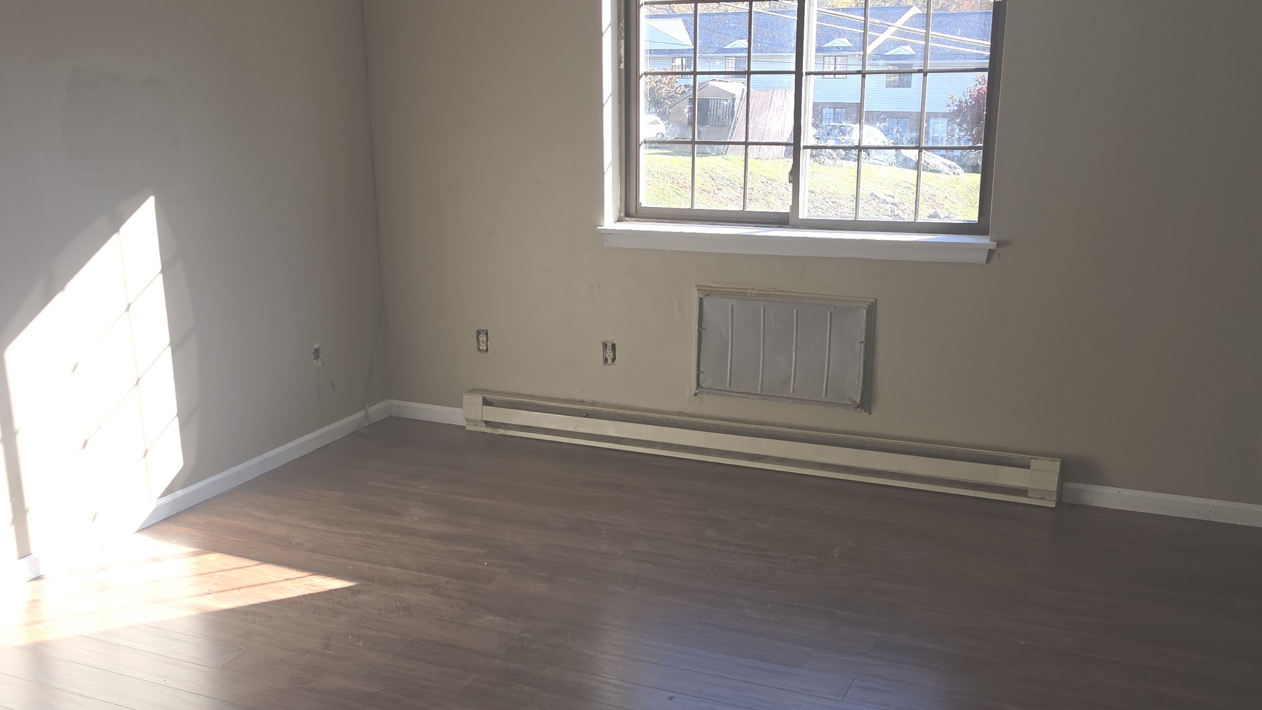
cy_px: 451
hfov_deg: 52.7
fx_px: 1271
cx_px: 572
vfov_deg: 31.0
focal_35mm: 38
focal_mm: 6.5
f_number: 1.4
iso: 10
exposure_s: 1/150
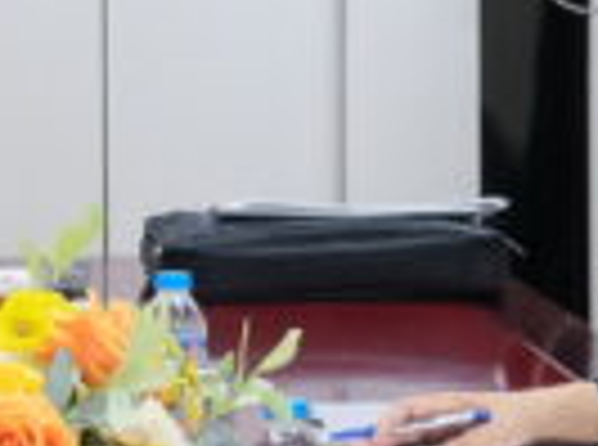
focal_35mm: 245
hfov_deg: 8.0
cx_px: -54
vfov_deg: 6.0
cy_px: -133
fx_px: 4221
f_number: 3.2
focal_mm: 22.3
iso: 2000
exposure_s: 1/100
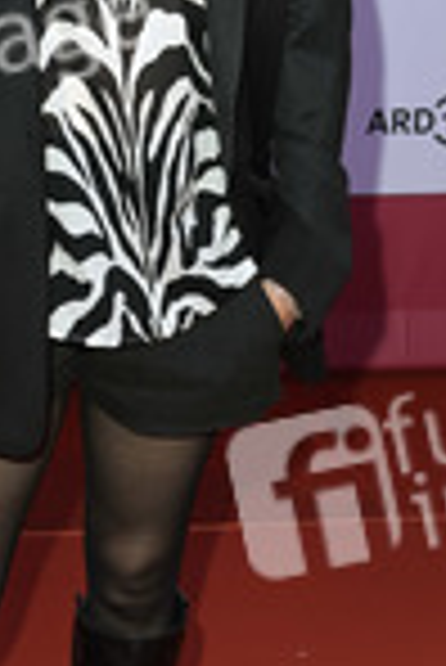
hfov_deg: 12.6
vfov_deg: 18.9
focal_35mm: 108
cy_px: 248
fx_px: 2002
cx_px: 50
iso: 400
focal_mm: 40
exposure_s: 1/250
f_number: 5.6
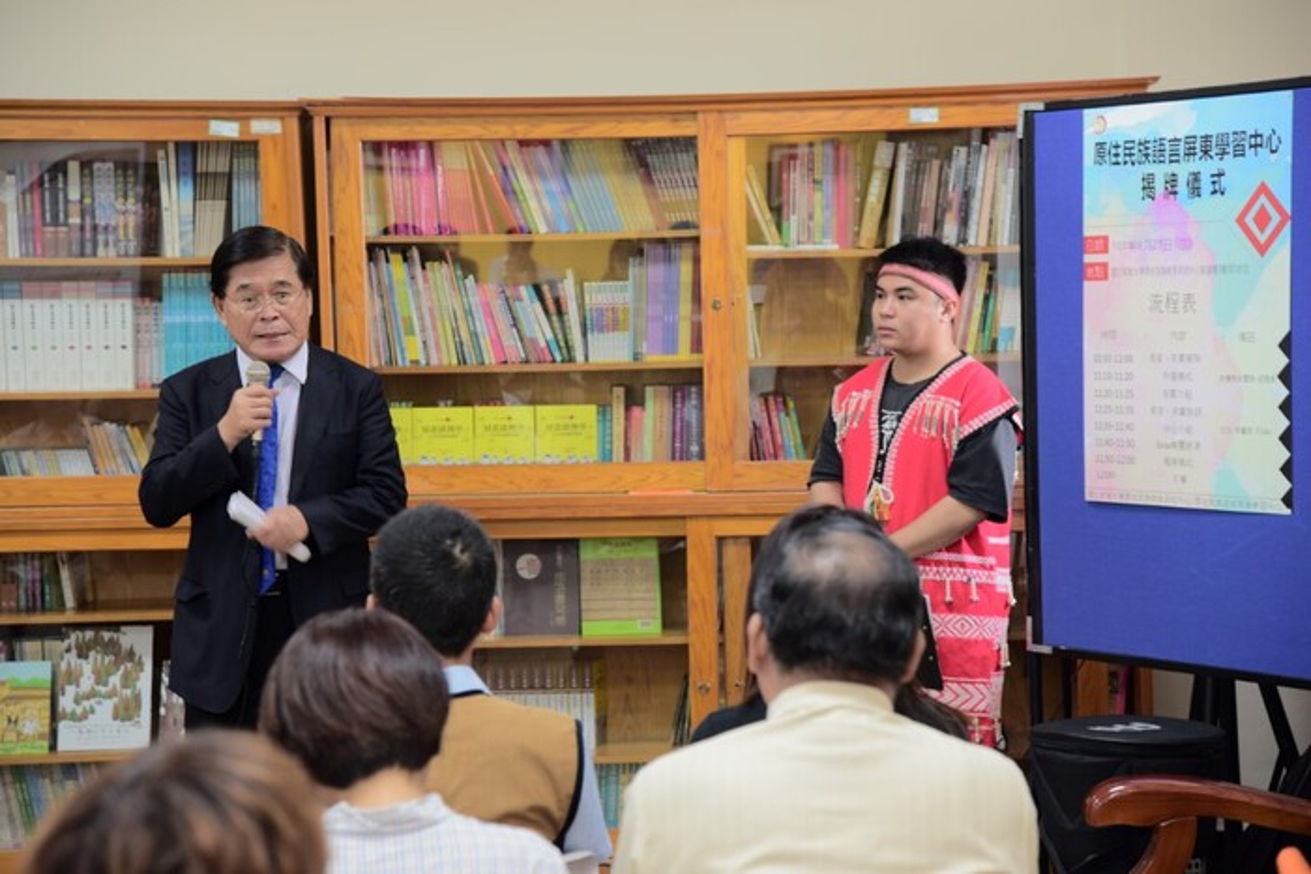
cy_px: 437
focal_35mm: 95
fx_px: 3460
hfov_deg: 21.5
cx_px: 656
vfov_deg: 14.4
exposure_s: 1/30
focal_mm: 95
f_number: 4.5
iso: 800
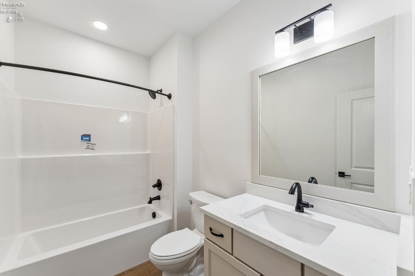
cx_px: 208
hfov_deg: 104.3
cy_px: 138
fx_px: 161
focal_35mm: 14
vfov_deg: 81.2
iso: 200
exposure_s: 1/40
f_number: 5.6
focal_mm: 14
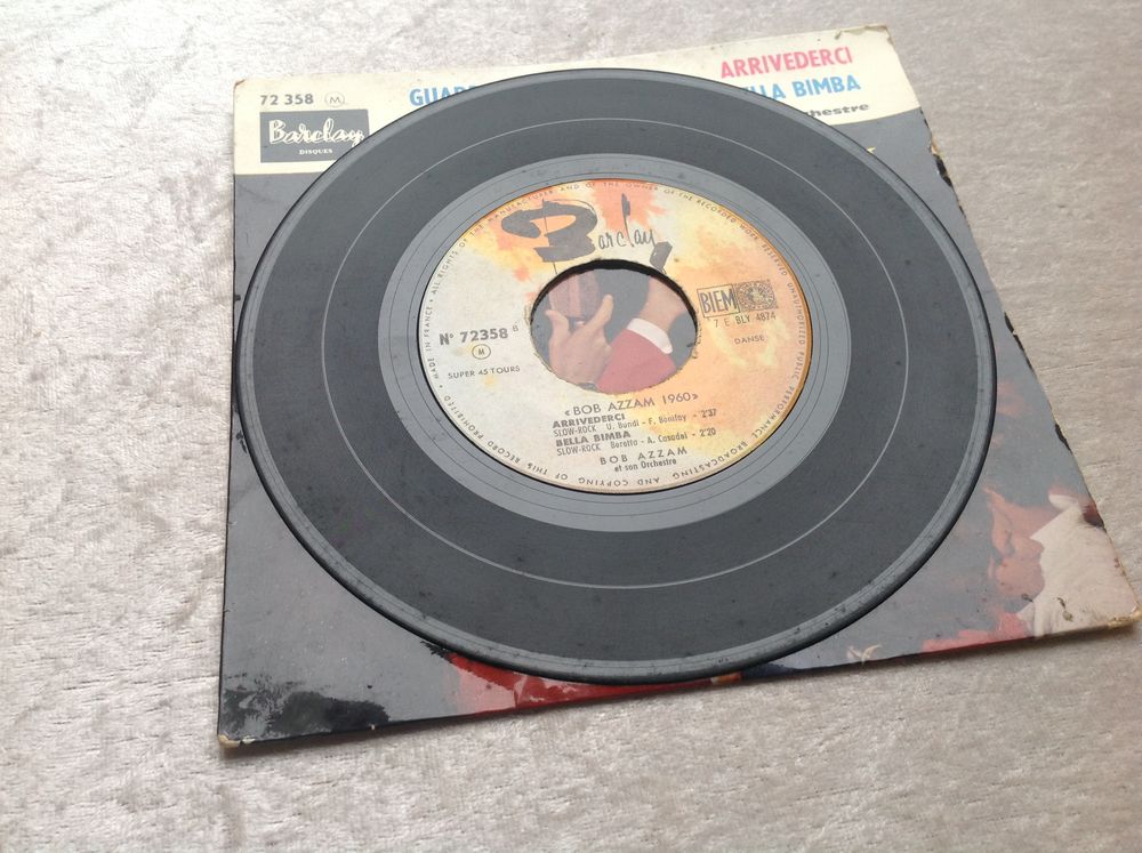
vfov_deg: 40.6
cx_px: 571
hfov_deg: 52.7
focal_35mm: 35
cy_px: 426
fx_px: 1153
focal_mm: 4.28
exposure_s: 1/30
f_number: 2.4
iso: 50
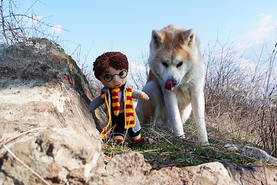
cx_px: 136
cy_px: 93
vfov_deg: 34.2
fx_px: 300
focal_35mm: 39
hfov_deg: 49.6
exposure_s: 1/800
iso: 125
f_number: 4
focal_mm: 14.3
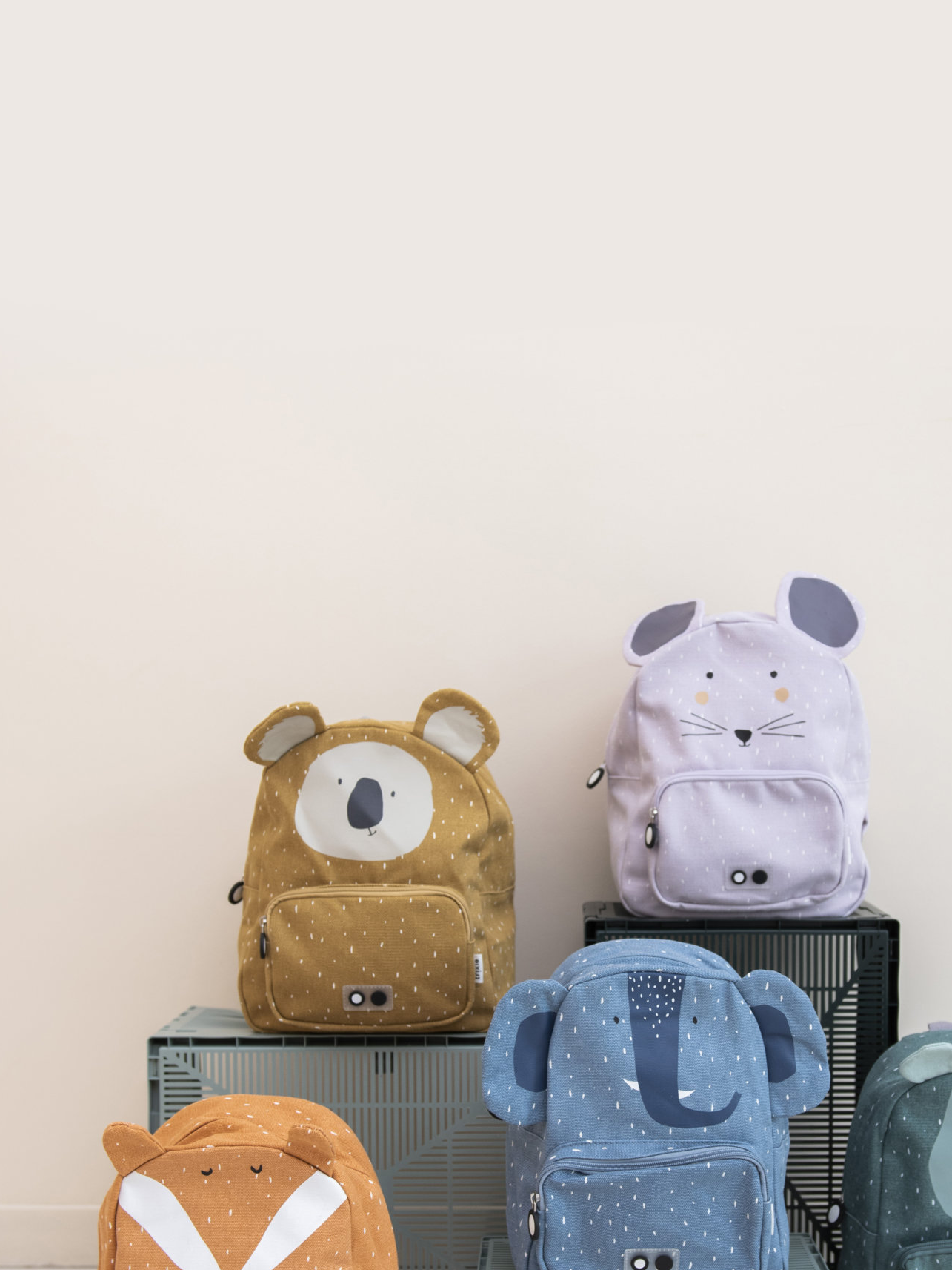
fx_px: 1687
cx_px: 612
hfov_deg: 31.3
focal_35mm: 46
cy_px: 814
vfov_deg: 40.9
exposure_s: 1/160
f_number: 3.2
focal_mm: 32
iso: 320
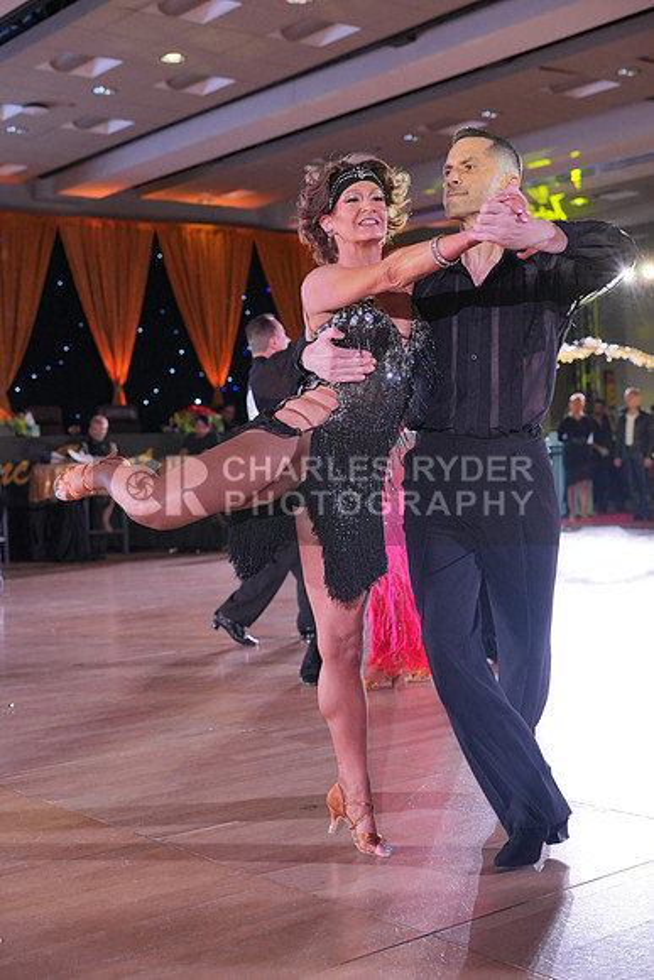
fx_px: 1362
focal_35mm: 50
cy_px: 490
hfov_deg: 27.0
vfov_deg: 39.6
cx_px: 327
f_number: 4
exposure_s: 1/400
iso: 2000
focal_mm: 50
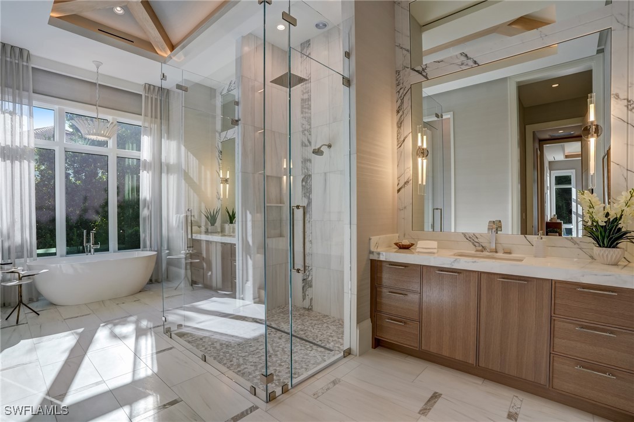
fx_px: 282
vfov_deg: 73.7
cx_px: 317
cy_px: 211
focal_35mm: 16
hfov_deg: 96.8
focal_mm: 16
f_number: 9
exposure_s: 1/80
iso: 400
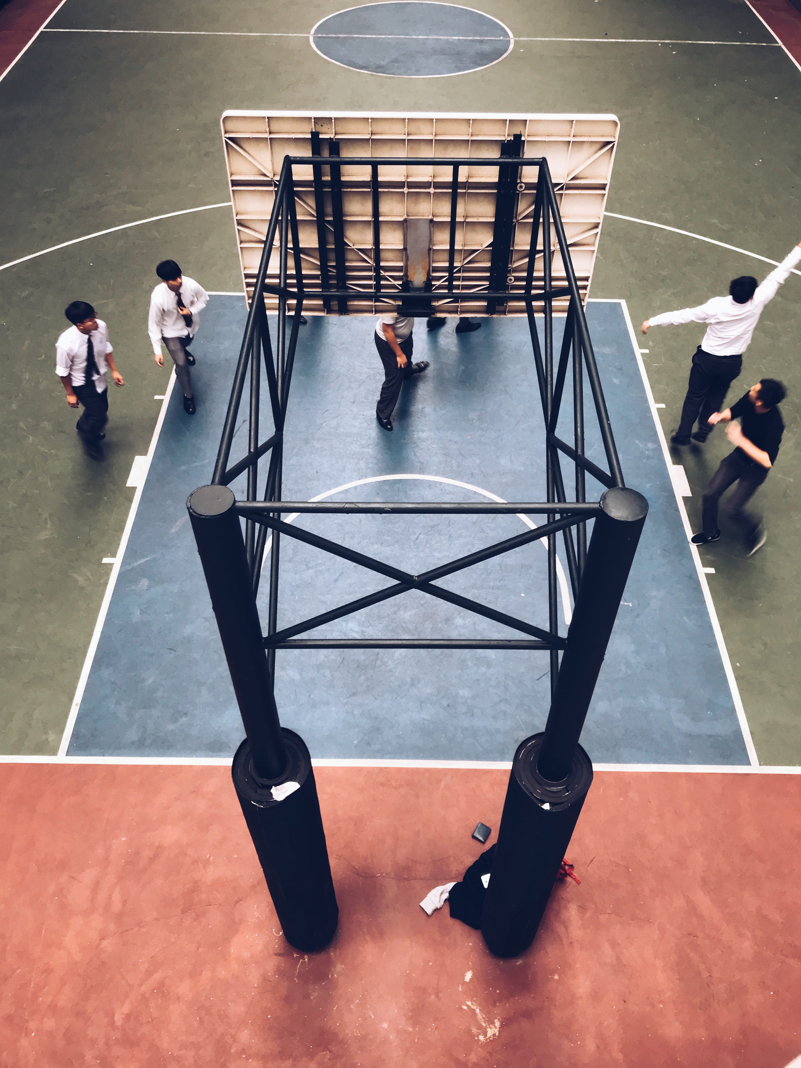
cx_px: 400
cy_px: 534
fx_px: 864
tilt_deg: -47.6
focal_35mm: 28
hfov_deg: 49.7
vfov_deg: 63.4
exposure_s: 1/50
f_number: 1.8
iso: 32
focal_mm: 3.99
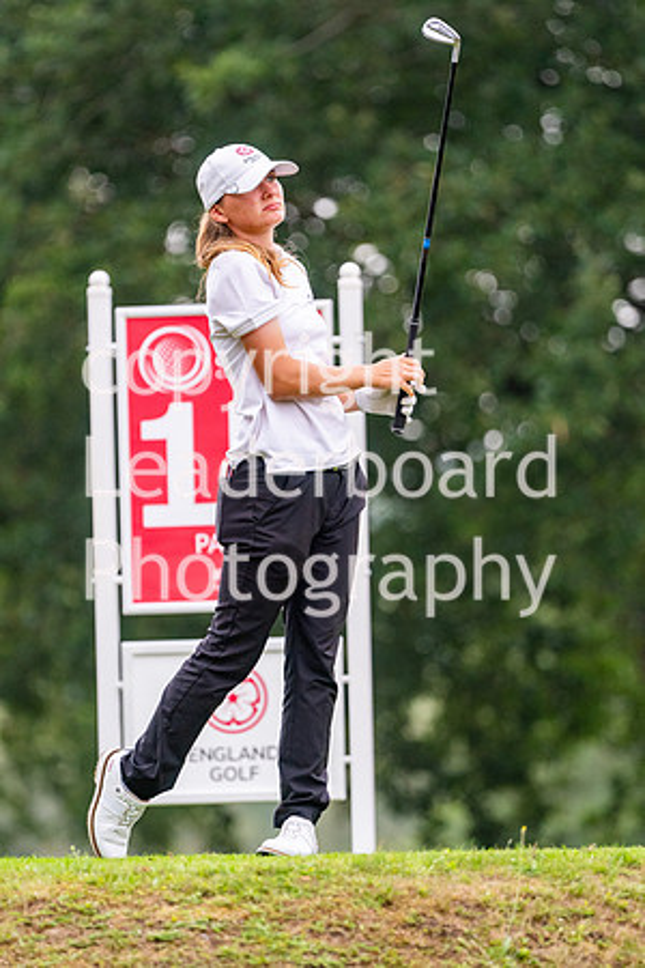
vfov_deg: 4.6
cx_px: 322
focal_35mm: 450
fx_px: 12093
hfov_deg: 3.1
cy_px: 484
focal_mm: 300
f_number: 4
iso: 800
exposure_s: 1/2500
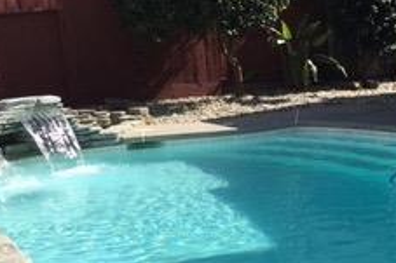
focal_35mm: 85
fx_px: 934
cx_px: 356
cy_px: 181
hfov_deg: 23.3
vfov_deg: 16.0
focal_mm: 4.15
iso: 25
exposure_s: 1/1399
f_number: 2.2
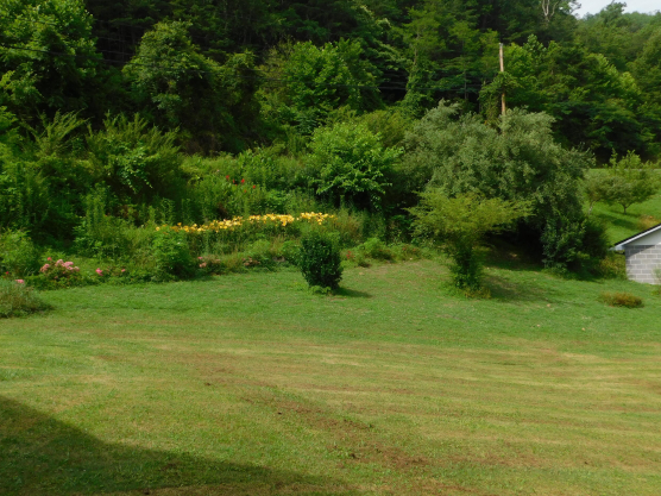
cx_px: 267
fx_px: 687
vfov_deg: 39.6
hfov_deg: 51.0
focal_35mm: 36
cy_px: 232
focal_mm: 5.3
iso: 125
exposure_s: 1/1000
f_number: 3.2
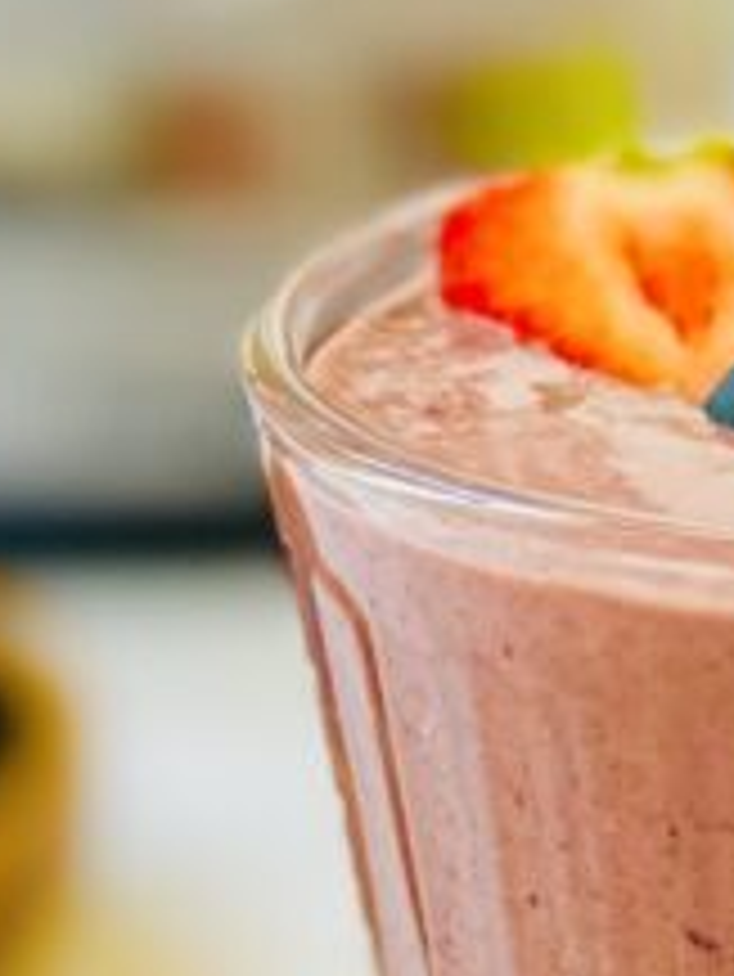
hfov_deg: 15.8
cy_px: 1010
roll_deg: -0.4
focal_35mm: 90
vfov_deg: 20.9
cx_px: 878
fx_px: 2542
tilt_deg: -32.1
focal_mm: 6.86
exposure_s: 1/121
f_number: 1.78
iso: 125
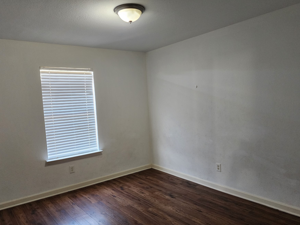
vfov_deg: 51.3
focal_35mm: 27
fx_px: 234
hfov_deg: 65.3
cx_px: 143
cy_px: 118
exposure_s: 1/120
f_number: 1.8
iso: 400
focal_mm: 6.4
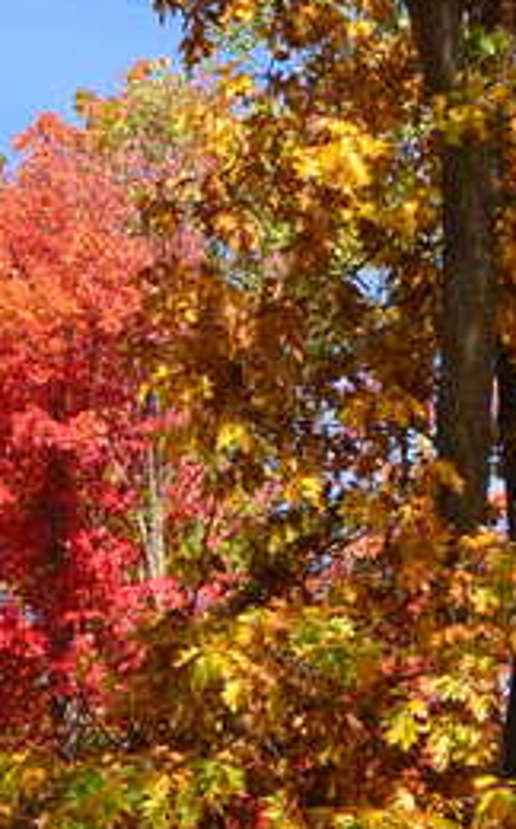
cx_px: 309
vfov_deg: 15.6
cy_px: -234
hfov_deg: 10.2
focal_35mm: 128
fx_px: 2887
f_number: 11
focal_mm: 21
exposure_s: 1/500
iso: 800
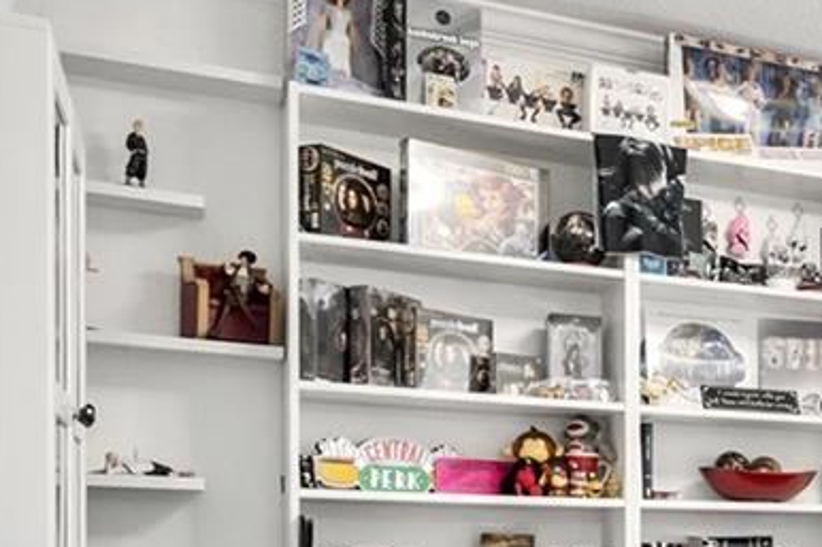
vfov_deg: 22.1
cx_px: 1075
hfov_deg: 28.3
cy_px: 602
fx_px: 1324
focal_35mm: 58
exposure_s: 1/30
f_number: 7.1
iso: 2500
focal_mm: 14
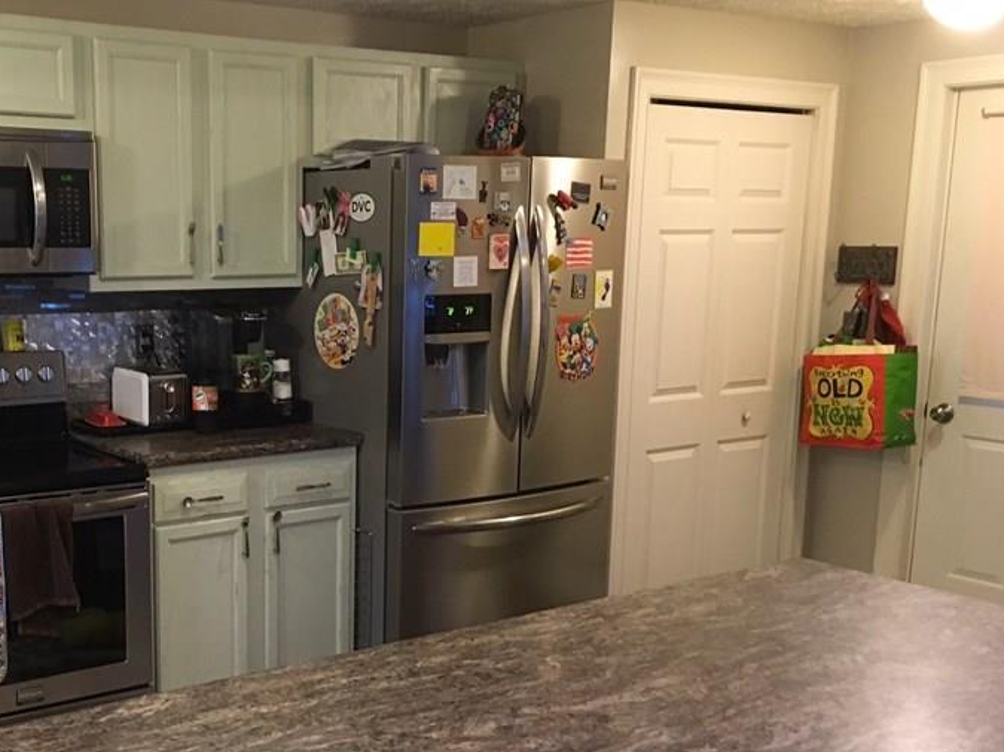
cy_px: 476
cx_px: 287
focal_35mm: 44
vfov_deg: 32.7
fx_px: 1276
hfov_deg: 42.0
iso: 200
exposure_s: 1/17
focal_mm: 4.15
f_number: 2.2
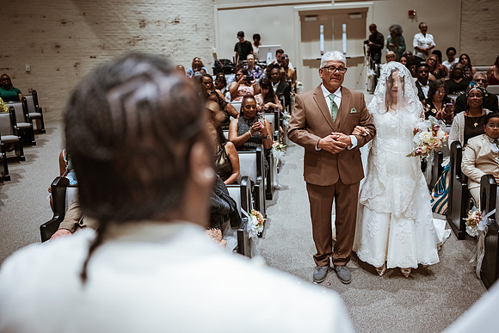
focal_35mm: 35
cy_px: 166
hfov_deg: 54.4
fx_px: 485
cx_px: 250
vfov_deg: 37.9
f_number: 1.8
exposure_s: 1/500
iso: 1250
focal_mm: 35
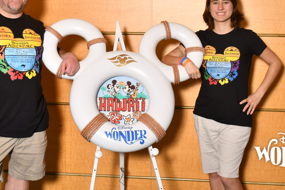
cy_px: 40
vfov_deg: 18.8
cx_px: 126
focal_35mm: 72
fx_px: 570
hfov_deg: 28.1
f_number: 5.6
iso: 400
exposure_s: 1/125
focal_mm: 30
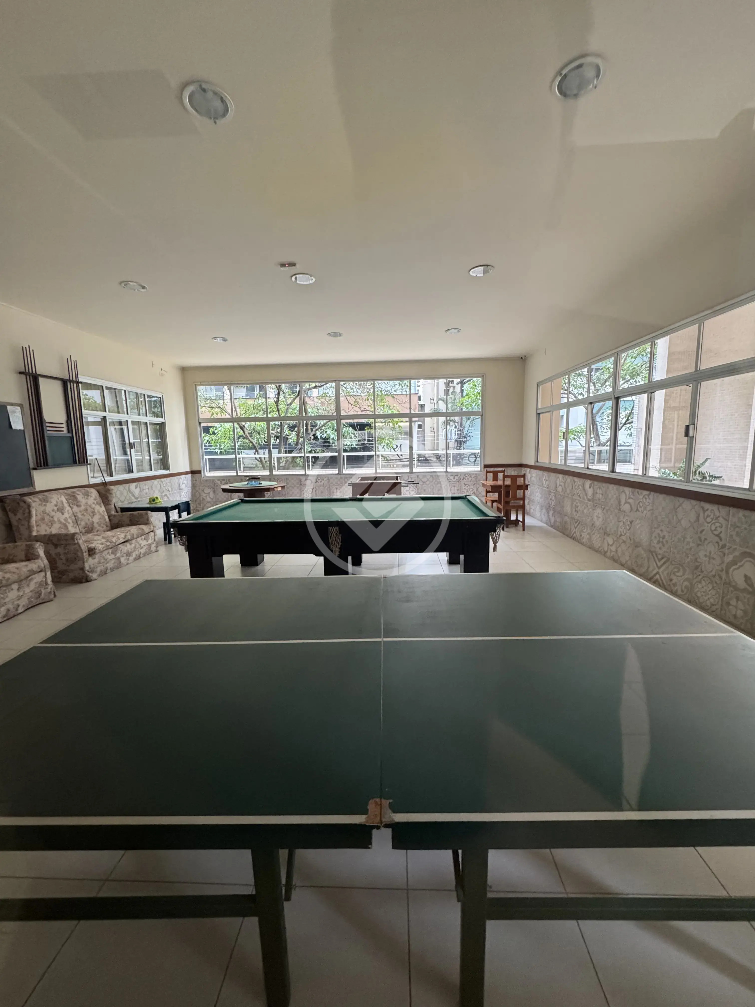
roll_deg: +1.9
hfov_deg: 85.7
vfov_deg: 102.1
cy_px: 504
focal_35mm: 14
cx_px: 378
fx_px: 407
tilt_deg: -8.5
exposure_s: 1/89
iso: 320
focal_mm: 2.22
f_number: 2.2
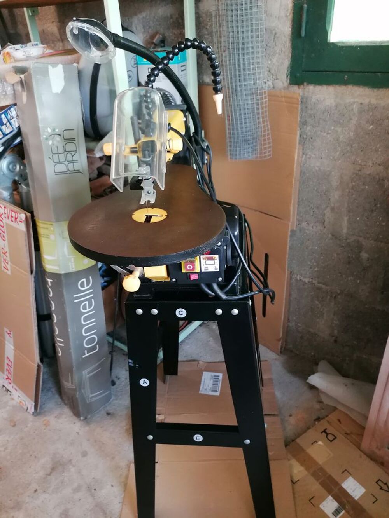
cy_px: 259
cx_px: 194
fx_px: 404
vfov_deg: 65.3
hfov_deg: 51.4
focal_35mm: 27
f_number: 1.8
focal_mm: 4.75
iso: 400
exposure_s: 1/25
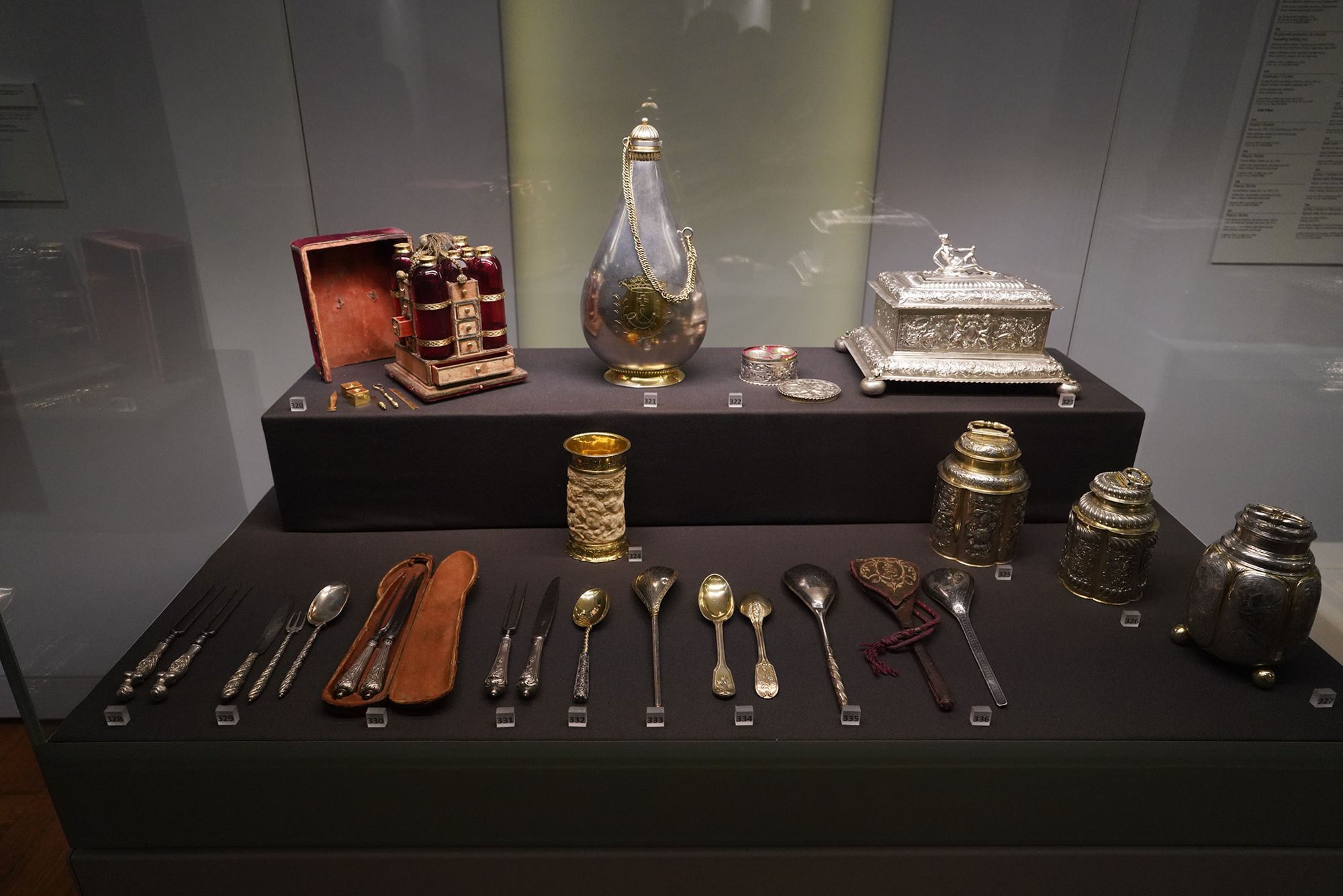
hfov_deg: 73.7
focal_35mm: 24
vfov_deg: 53.1
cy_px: 448
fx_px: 895
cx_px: 672
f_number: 5
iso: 3200
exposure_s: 1/80
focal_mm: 24
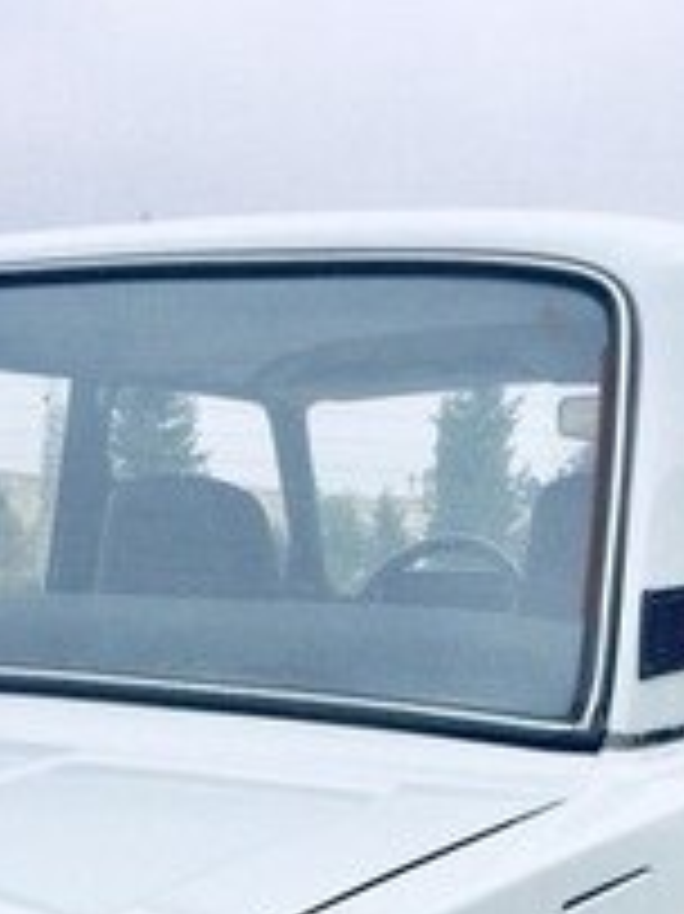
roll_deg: -1.1
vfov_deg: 25.2
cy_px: 1040
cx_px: 360
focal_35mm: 71
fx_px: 1873
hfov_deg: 20.7
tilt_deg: -13.2
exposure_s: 1/366
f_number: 2.2
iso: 32
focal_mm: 4.15
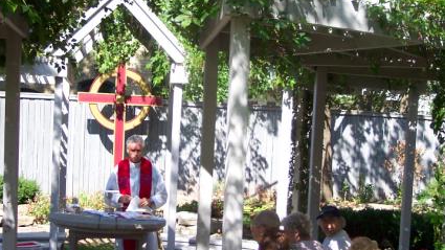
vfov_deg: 19.9
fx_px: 708
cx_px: 222
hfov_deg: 34.9
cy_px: 190
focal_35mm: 60
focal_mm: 8
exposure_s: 1/700
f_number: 2.8
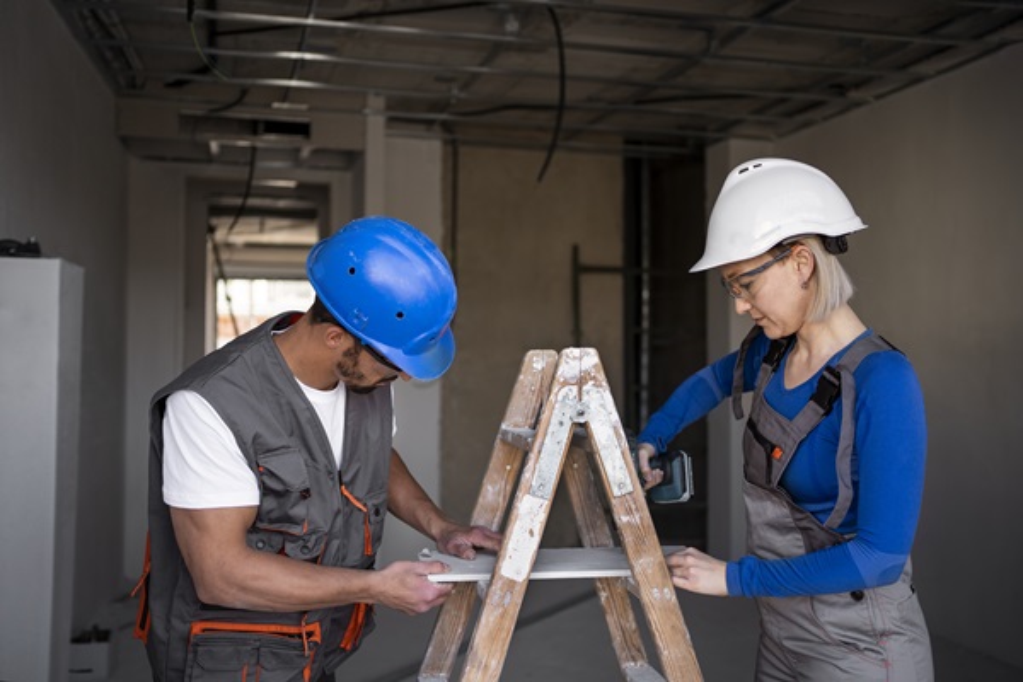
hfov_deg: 54.4
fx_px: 995
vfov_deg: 37.9
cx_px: 512
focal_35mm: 35
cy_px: 341
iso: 250
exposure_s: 1/640
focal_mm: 35
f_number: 2.2
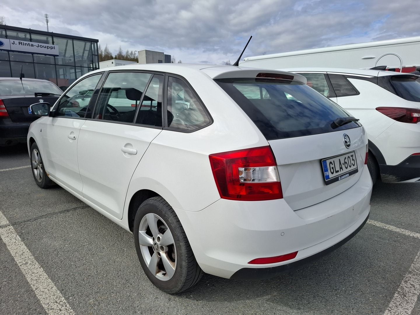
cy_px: 158
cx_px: 210
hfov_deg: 73.9
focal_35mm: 23
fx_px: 279
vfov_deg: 58.9
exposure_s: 1/2079
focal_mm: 5.54
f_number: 1.8
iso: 50
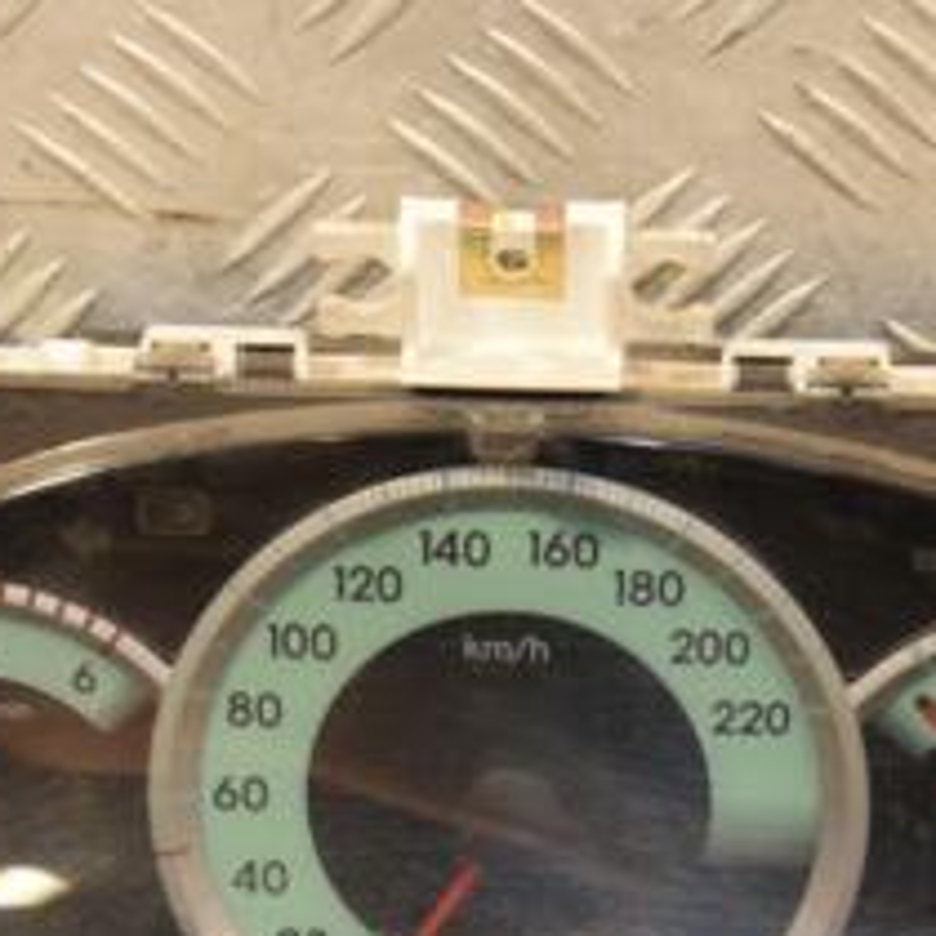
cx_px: 490
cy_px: 856
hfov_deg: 10.6
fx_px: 5024
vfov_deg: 10.6
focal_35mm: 164
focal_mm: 45
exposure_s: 1/125
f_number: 4.8
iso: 800
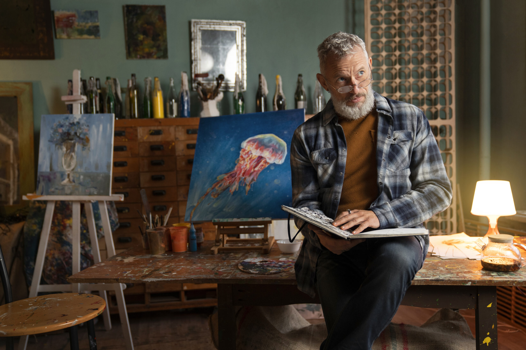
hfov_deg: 55.8
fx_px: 497
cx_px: 263
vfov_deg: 38.9
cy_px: 175
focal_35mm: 34
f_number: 2.8
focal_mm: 34
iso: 1000
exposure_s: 1/125
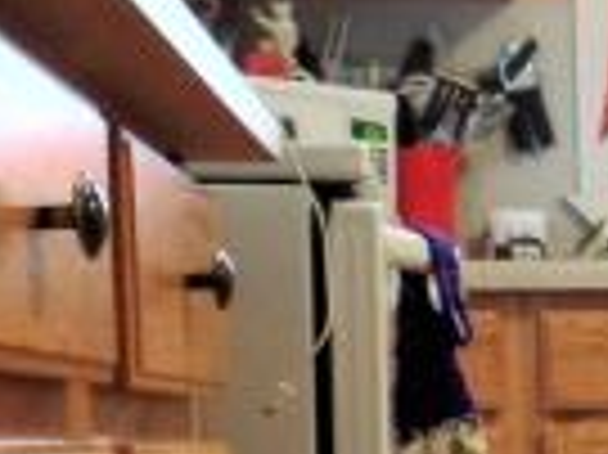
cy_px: 562
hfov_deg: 16.0
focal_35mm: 109
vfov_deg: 13.2
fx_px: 1913
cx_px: 1000
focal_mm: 4.1
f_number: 2.8
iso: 400
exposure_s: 1/30
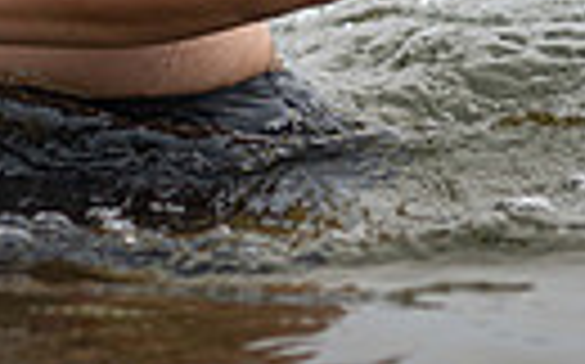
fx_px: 5081
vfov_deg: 4.0
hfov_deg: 6.6
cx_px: 63
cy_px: -461
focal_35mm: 319
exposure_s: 1/800
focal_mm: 70
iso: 320
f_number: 3.2
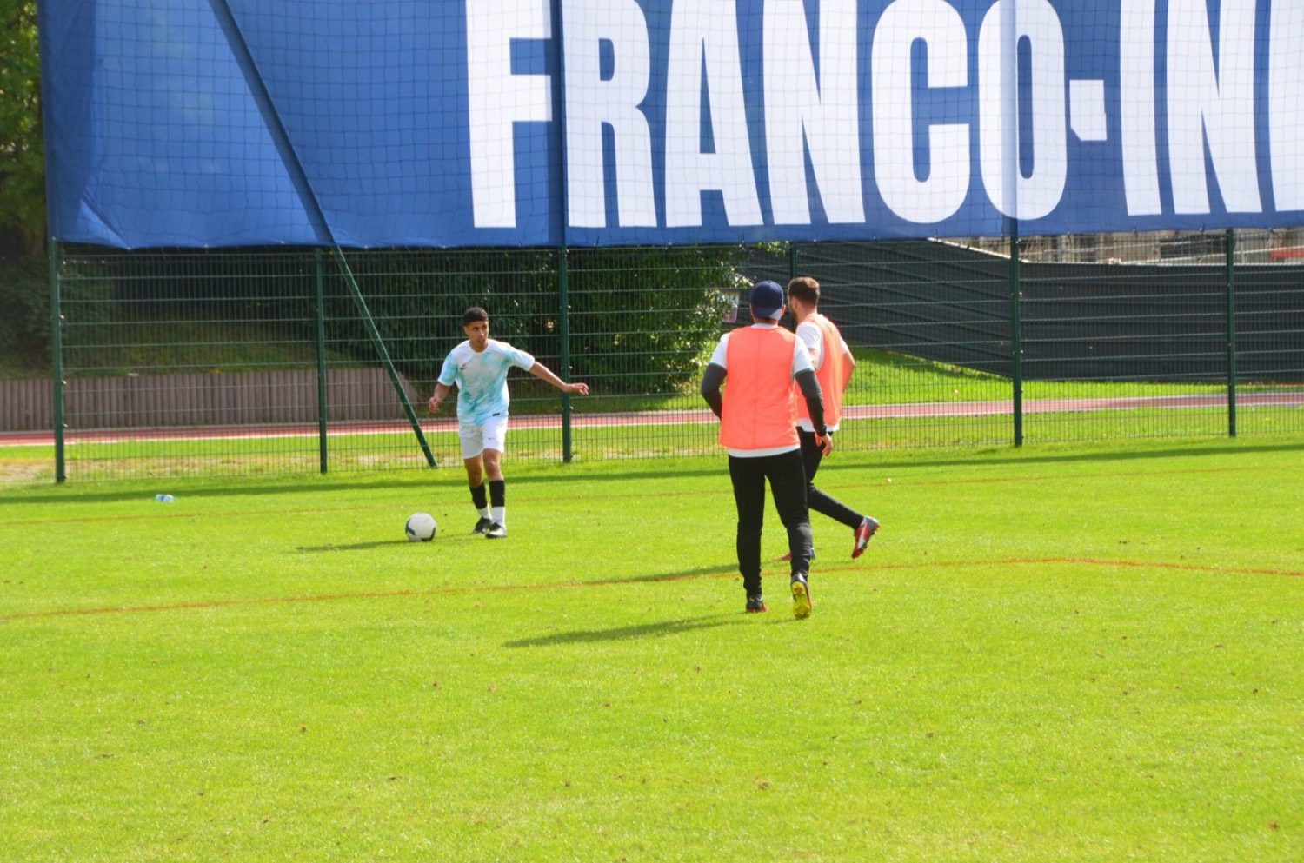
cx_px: 652
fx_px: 4879
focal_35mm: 135
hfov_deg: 15.2
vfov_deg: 10.1
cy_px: 432
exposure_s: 1/640
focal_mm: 90
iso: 500
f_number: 11
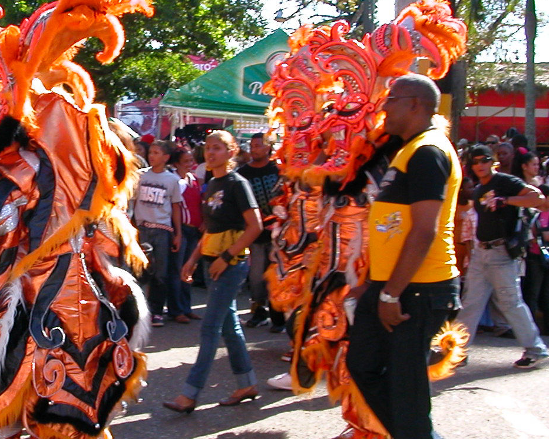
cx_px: 106
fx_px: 1008
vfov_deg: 24.6
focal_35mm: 62
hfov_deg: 29.7
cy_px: 222
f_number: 4.5
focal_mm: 5.6
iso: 100
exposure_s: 1/166
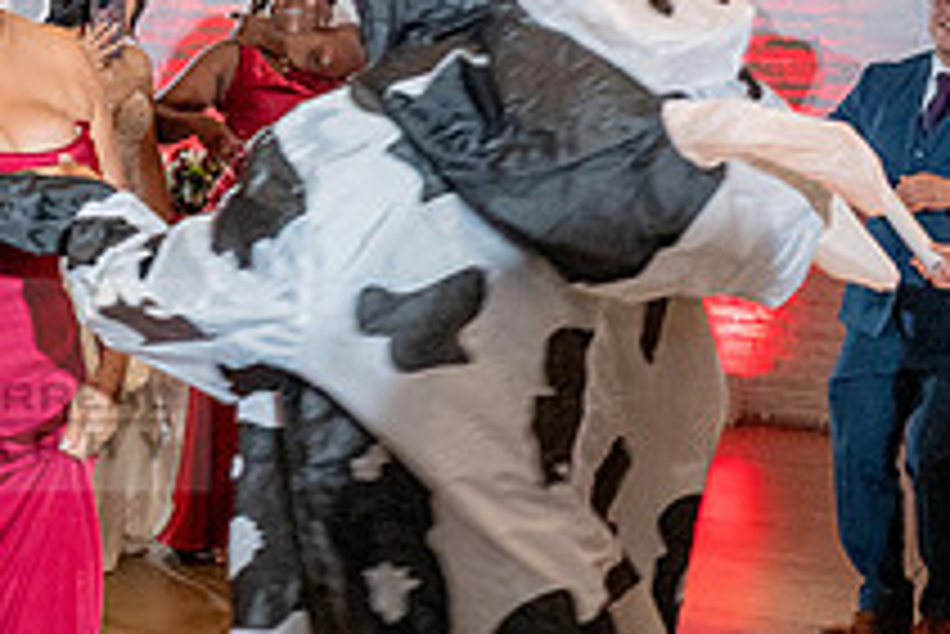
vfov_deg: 14.7
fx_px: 2456
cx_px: -171
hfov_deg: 20.6
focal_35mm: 93
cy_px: 384
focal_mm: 30.5
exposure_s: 1/200
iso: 3200
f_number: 4
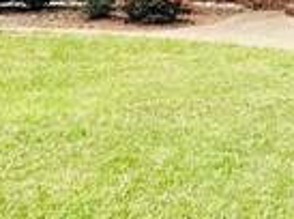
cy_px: -228
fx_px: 889
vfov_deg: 12.3
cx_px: 678
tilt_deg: +11.2
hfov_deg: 14.0
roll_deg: +0.2
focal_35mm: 105
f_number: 2.2
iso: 50
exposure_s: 1/1020
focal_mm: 2.22
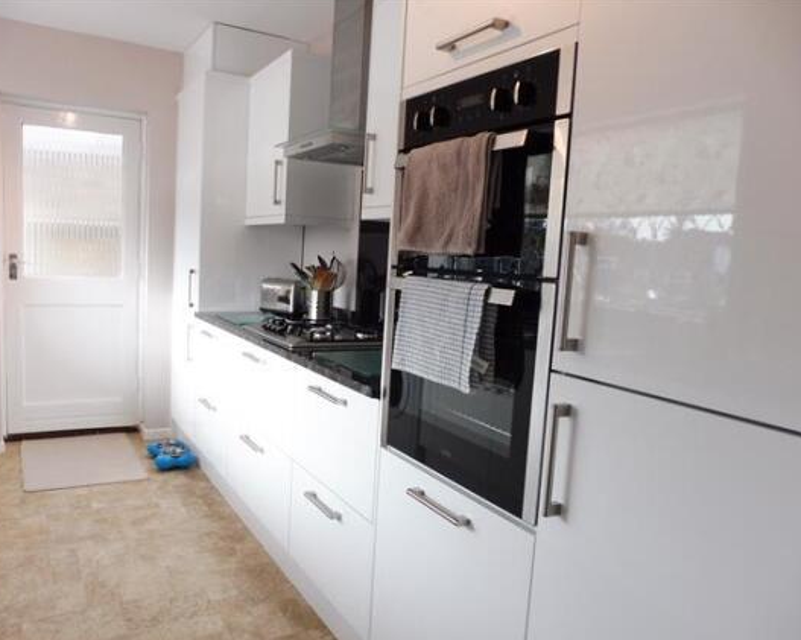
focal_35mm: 27
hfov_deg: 64.0
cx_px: 372
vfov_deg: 53.1
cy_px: 328
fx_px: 640
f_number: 3.3
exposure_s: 1/60
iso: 200
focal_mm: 4.4
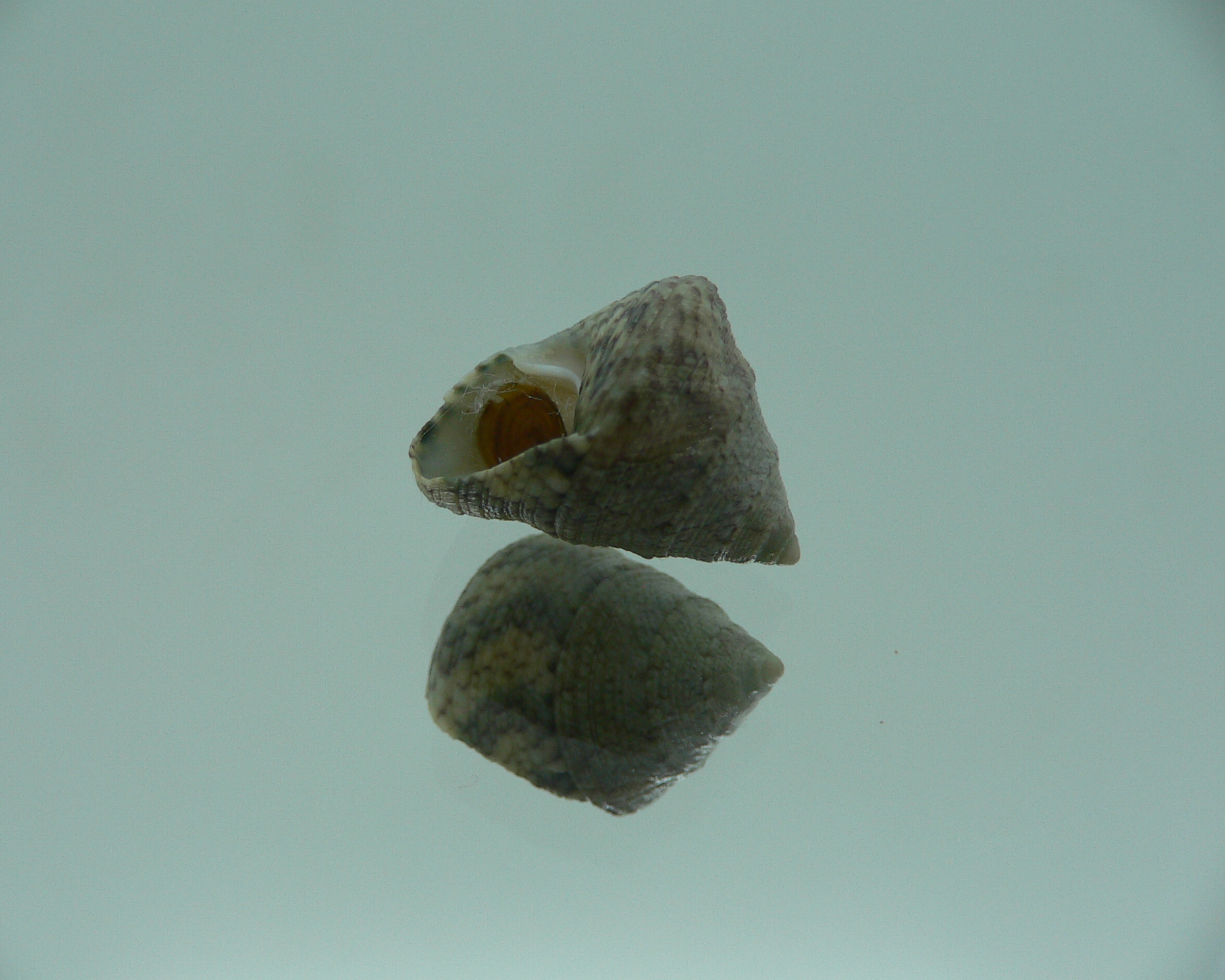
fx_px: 1342
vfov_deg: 40.1
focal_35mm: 37
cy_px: 489
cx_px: 569
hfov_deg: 49.0
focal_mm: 4.6
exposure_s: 1/60
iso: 80
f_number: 2.8
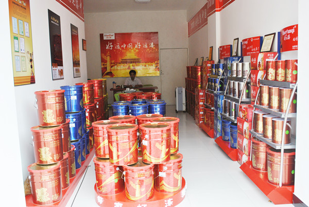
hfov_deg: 57.2
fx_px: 283
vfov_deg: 40.0
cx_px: 154
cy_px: 104
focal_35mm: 33
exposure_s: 1/125
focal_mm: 22
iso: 160
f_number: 5.6
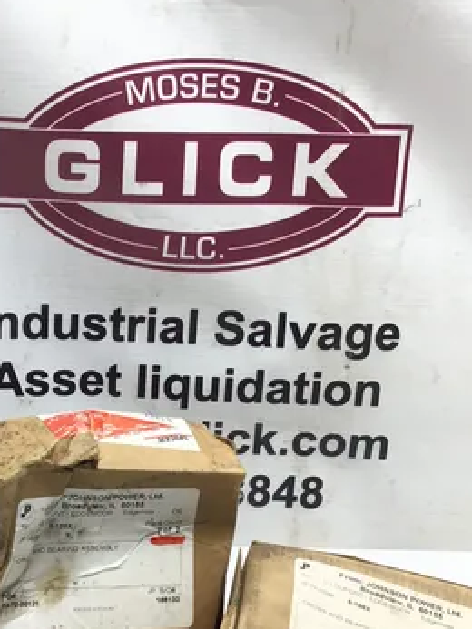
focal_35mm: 67
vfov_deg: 28.7
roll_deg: -2.6
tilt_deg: -20.8
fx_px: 1219
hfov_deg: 21.6
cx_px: 93
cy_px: 441
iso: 25
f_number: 2.4
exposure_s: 1/120
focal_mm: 3.3
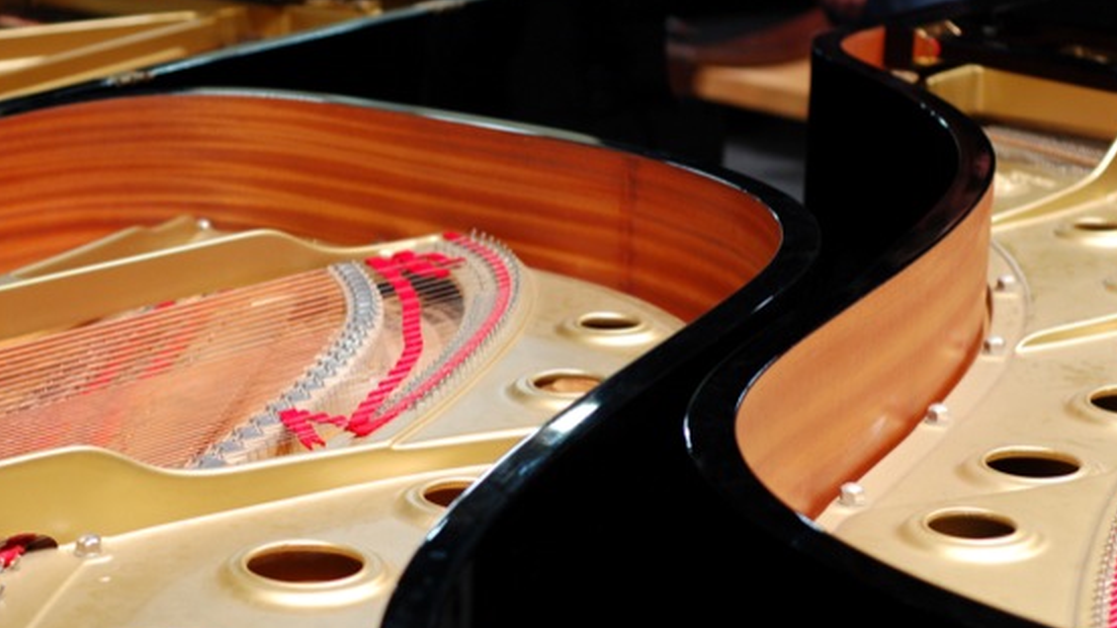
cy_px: 307
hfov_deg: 23.4
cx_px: 492
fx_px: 2694
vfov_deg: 13.3
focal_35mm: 91
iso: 800
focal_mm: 50
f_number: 3.5
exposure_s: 1/50
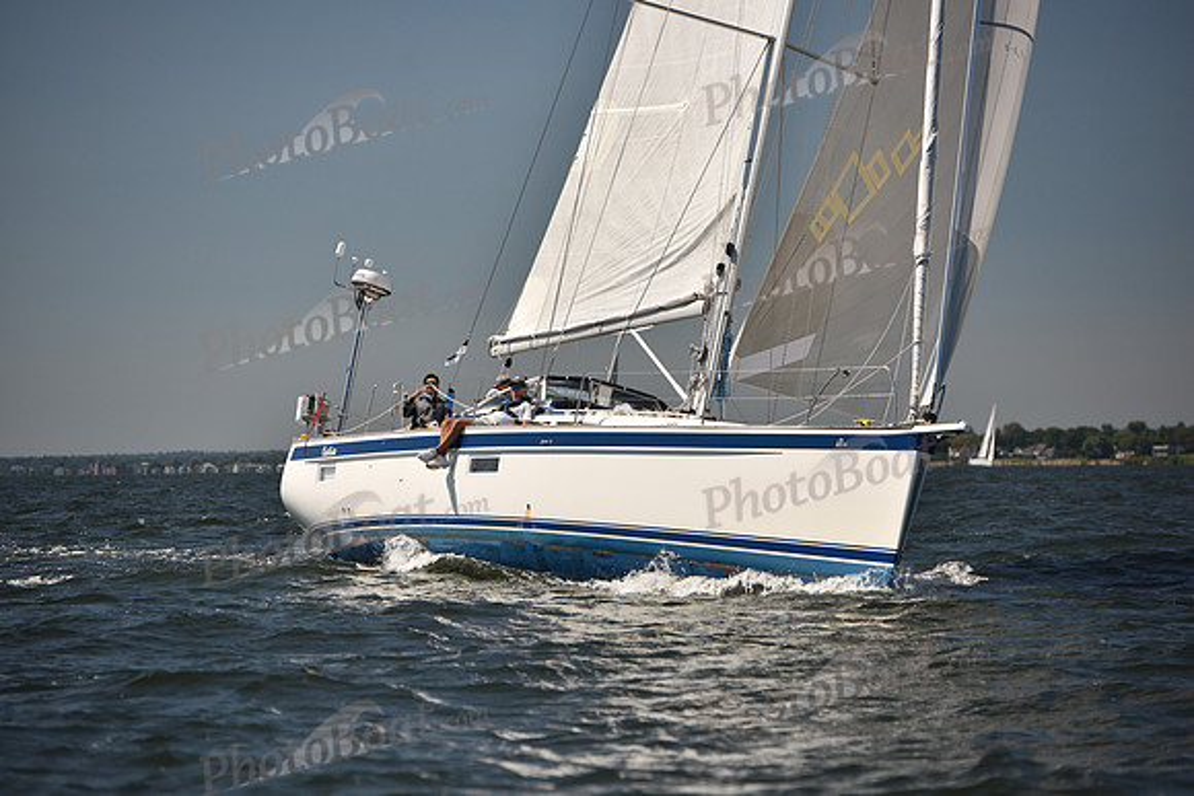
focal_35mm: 155
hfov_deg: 13.2
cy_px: 398
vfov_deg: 8.9
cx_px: 597
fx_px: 5142
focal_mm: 155
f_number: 4
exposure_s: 1/1600
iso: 250
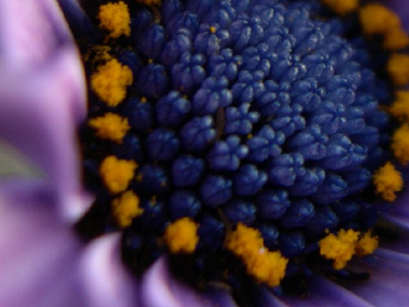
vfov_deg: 13.0
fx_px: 1287
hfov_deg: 17.4
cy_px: -111
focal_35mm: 109
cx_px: 465
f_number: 2.8
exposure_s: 1/60
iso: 100
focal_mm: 8
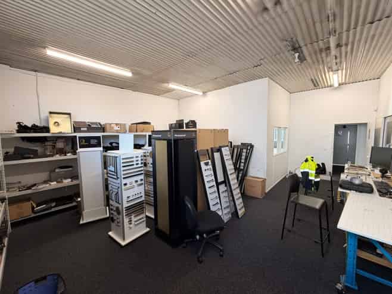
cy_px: 147
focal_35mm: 14
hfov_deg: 102.1
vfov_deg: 85.6
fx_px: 158
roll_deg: +1.2
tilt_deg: -3.7
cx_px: 196
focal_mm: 2.22
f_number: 2.2
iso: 160
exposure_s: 1/100
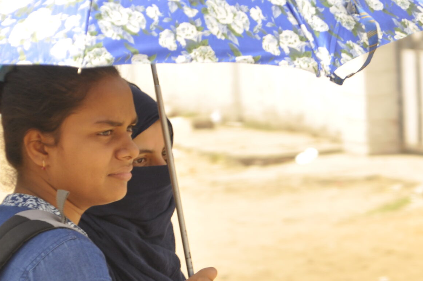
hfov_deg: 6.8
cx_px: 239
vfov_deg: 4.5
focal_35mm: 303
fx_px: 3555
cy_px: 198
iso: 200
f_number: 5.6
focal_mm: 92
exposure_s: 1/200
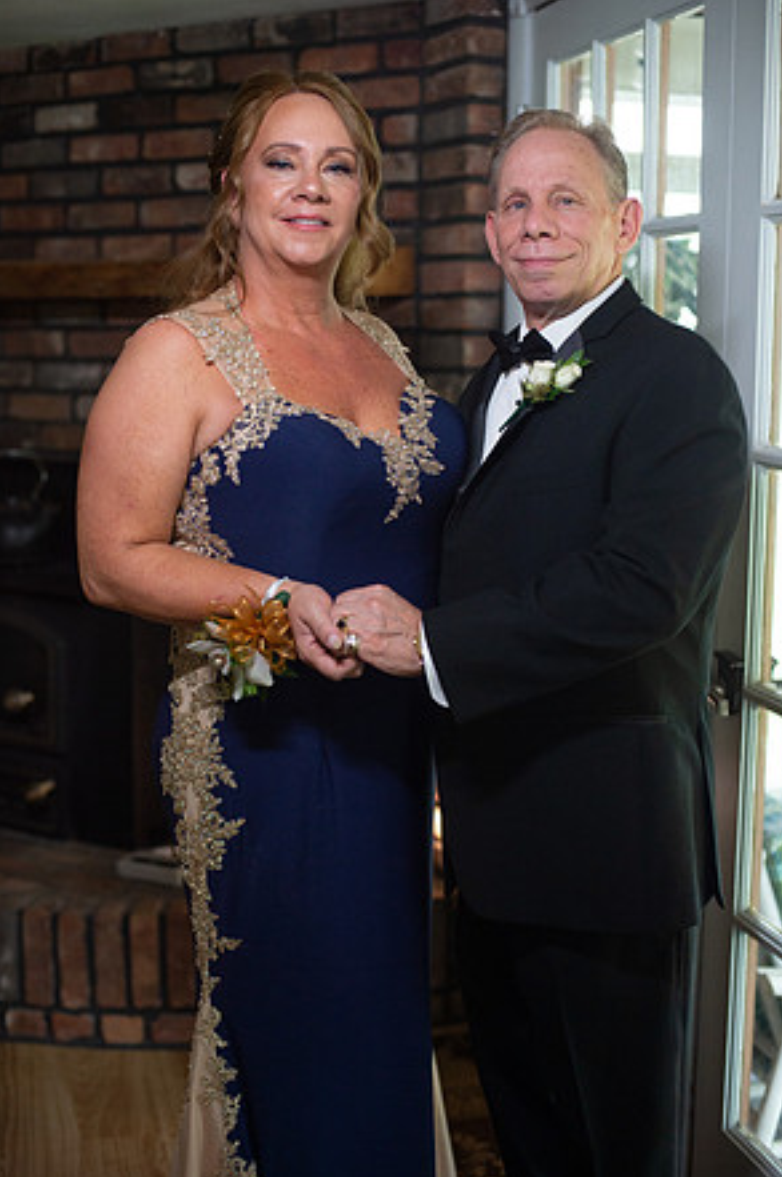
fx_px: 1666
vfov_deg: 38.9
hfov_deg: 26.4
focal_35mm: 51
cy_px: 598
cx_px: 391
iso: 1000
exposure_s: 1/400
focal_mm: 50
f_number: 2.5
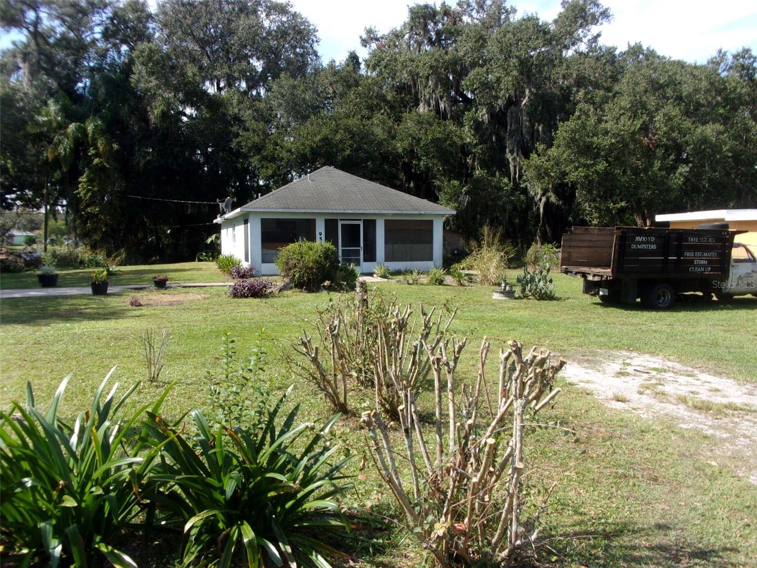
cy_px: 284
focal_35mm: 28
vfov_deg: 49.7
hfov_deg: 63.4
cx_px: 378
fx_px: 612
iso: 80
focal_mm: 5.1
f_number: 10.8
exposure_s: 1/50
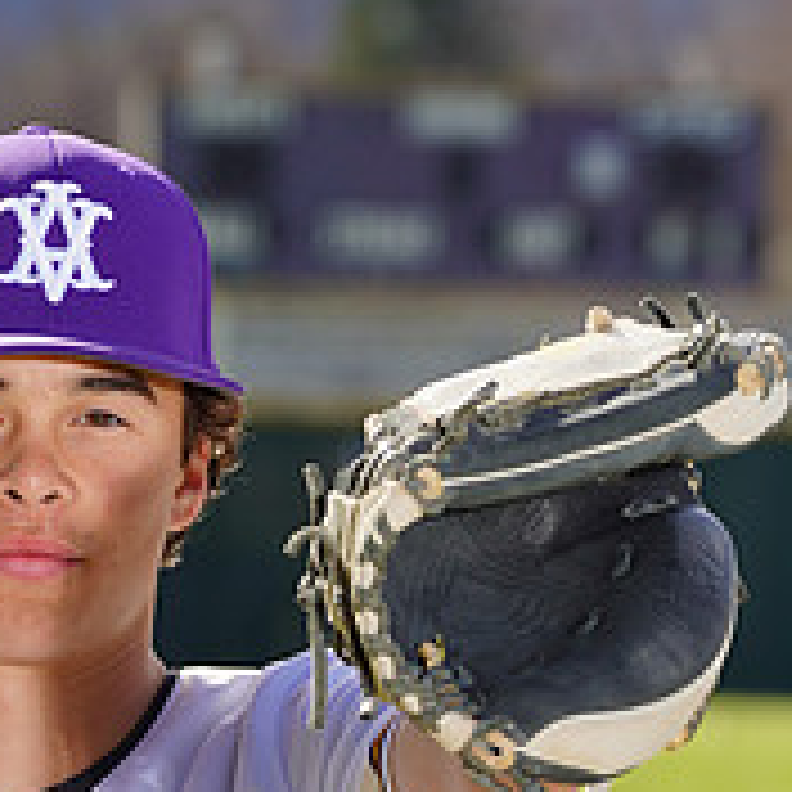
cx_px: 191
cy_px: 900
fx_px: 15117
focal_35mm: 584
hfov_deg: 3.0
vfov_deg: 3.0
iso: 100
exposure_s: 1/250
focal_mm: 209
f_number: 9
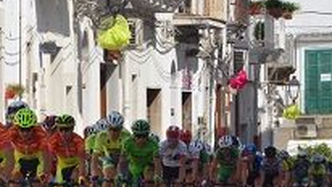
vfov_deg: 3.6
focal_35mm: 336
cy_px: 175
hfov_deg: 6.4
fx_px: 2959
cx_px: 2
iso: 1600
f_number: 16
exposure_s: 1/1000
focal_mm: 105
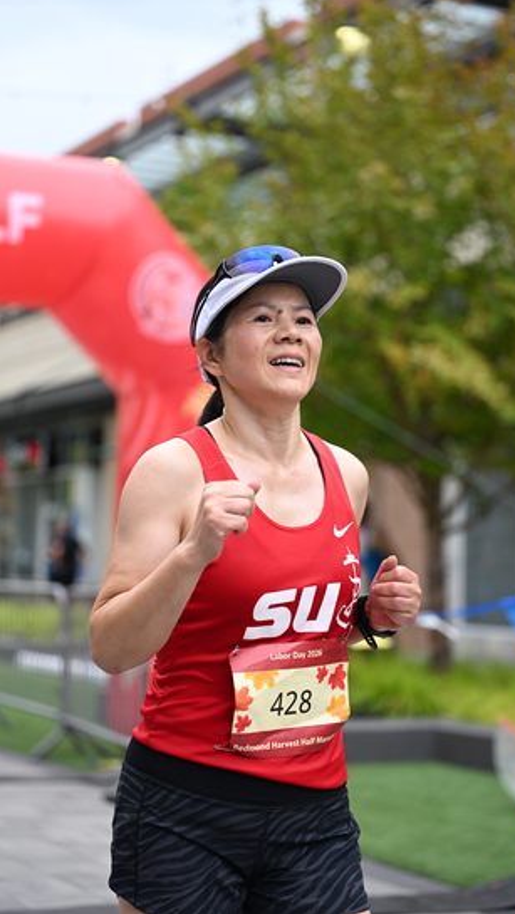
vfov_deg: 28.6
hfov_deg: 16.3
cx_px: 252
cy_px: 456
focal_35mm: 74
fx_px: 1795
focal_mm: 70
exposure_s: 1/2000
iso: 640
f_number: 2.8
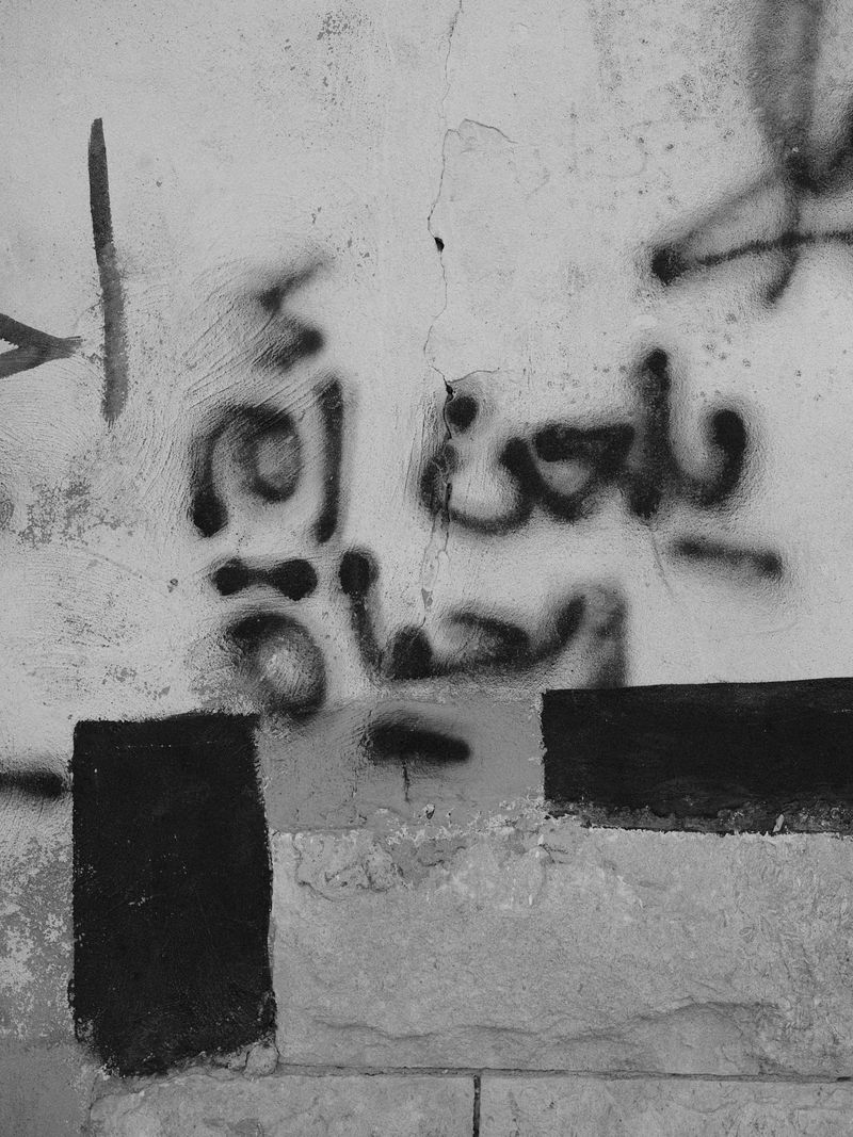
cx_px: 426
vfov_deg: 38.2
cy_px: 568
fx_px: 1643
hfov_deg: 29.1
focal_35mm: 50
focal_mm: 63
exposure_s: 1/420
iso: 200
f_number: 5.6
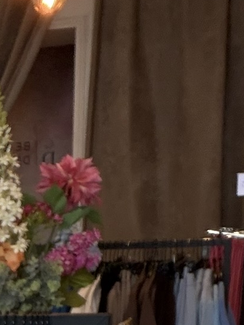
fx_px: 1054
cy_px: 569
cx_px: -177
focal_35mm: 112
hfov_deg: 12.2
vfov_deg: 15.4
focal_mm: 2.71
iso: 64
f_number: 1.9
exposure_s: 1/121
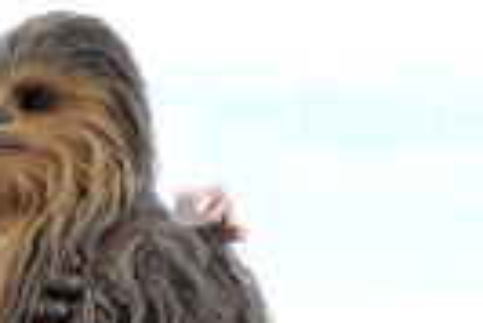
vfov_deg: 6.1
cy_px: 686
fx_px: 2915
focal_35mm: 217
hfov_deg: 9.4
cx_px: 9
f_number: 8
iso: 200
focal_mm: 72
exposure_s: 1/250
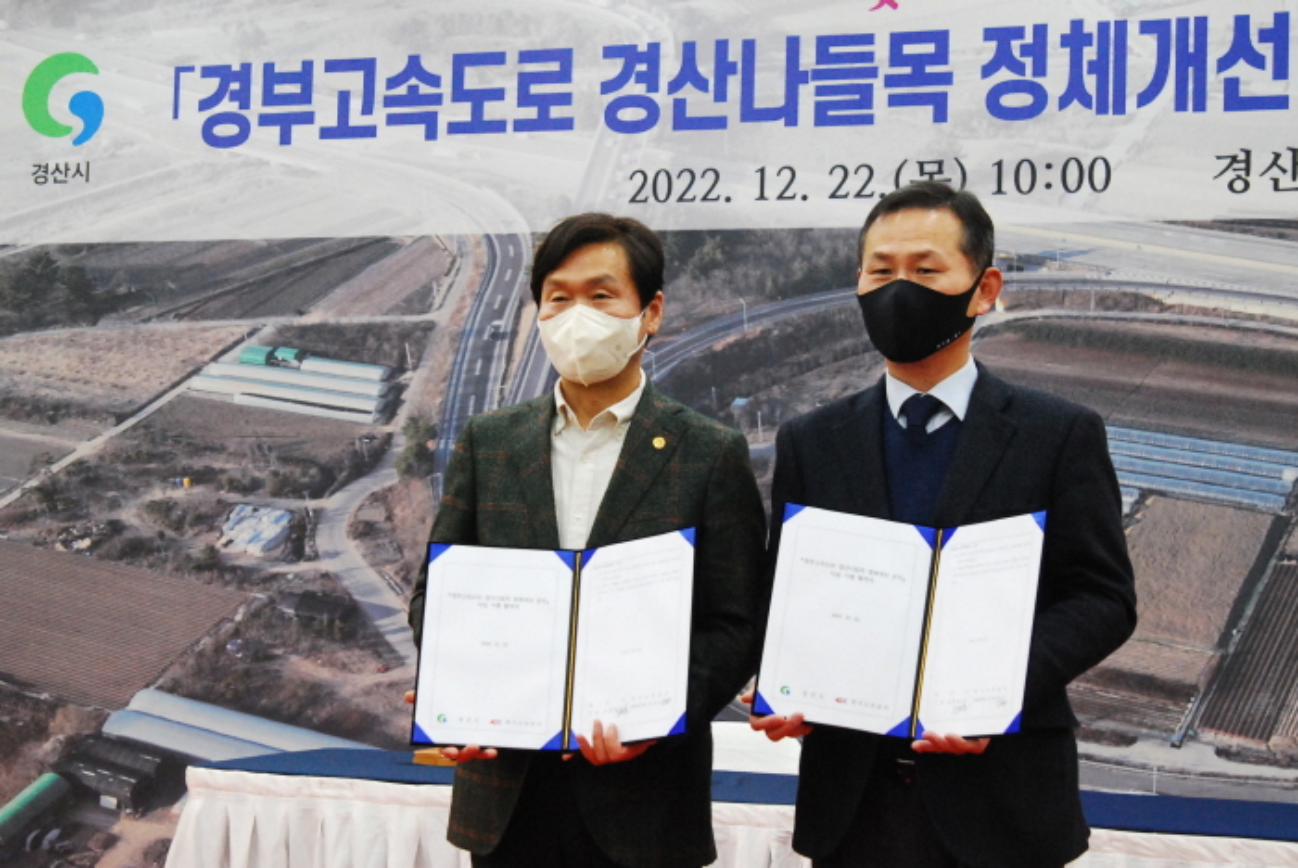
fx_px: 2165
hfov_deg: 33.4
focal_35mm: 60
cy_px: 434
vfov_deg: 22.7
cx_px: 649
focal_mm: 40
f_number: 6.3
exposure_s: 1/125
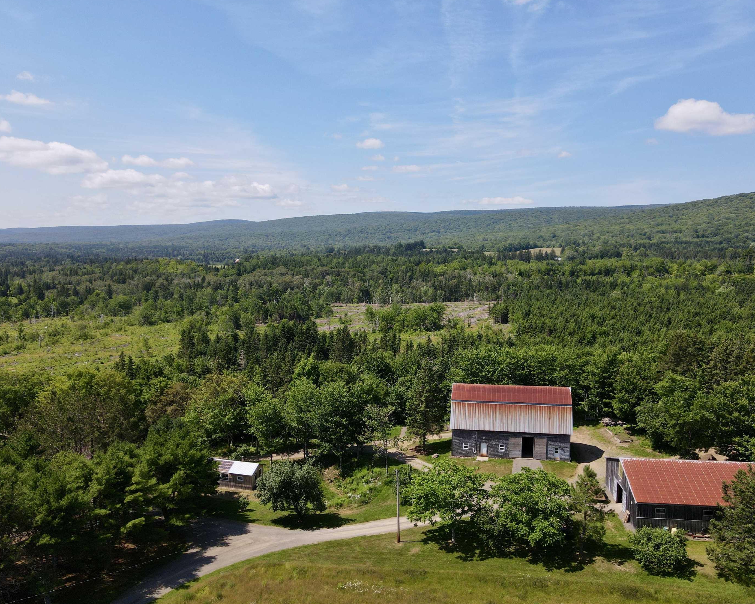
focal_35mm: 26
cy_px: 311
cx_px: 399
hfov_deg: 66.0
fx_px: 581
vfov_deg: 54.9
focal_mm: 4.5
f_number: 2.8
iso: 100
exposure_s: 1/640
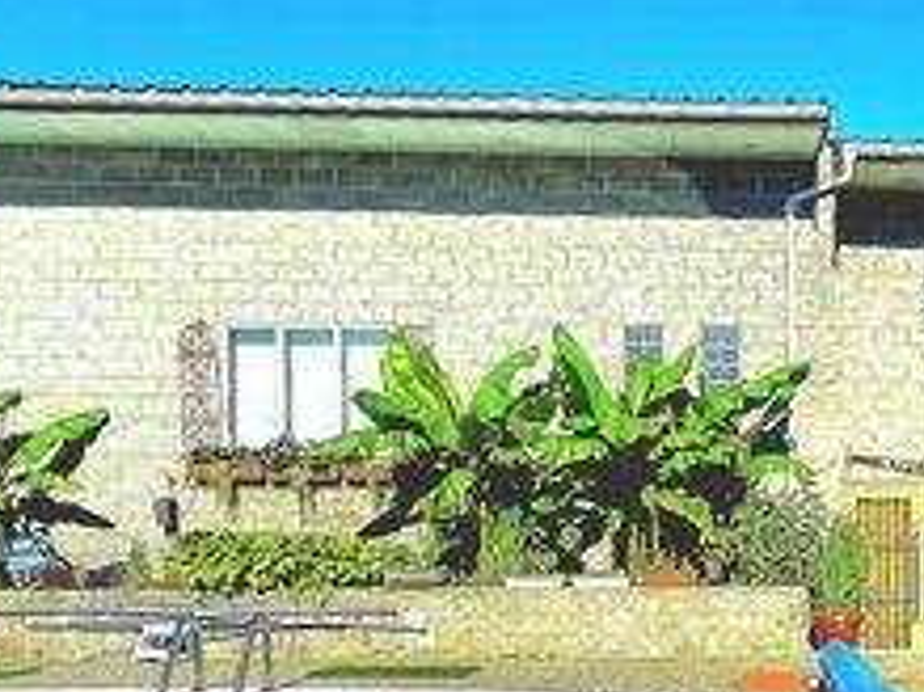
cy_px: 574
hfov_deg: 46.3
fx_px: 1014
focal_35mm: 38
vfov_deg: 36.2
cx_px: 747
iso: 50
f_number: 2.2
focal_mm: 2.2
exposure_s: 1/2500
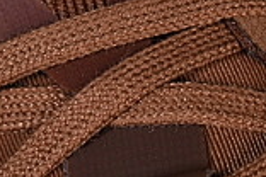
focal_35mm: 518
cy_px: -17
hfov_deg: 4.0
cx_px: 55
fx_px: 3827
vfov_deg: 2.7
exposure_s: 1/60
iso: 160
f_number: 6.3
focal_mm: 50
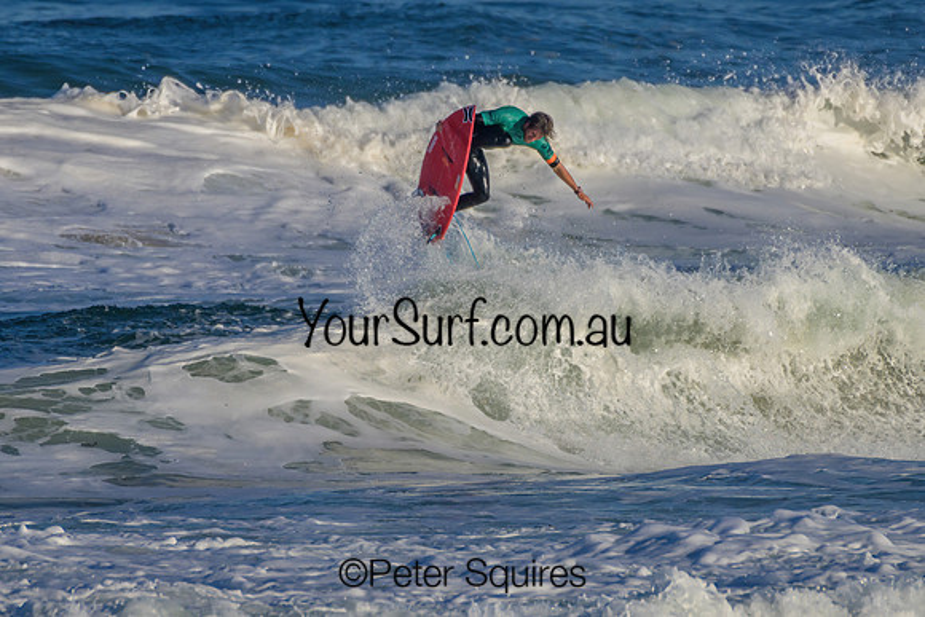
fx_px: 30646
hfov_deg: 1.7
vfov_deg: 1.2
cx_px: 464
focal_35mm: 1192
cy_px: 358
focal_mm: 1000
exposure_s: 1/3200
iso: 900
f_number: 11
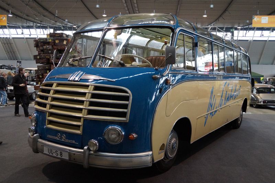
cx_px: 138
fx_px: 252
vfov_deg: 39.9
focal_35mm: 33
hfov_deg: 57.3
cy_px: 92
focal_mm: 22
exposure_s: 1/160
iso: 2500
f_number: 4
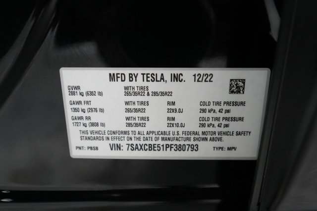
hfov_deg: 65.5
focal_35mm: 28
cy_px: 106
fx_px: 246
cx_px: 158
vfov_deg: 46.4
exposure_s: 1/40
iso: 4000
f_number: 4.5
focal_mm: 28
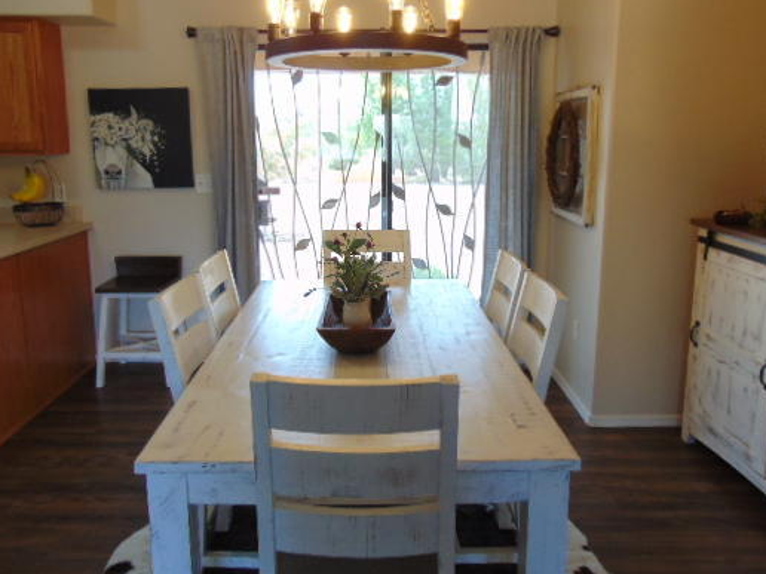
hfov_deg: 58.3
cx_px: 368
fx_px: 686
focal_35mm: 31
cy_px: 268
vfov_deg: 45.4
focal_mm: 4.5
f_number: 3
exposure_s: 1/30
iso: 100
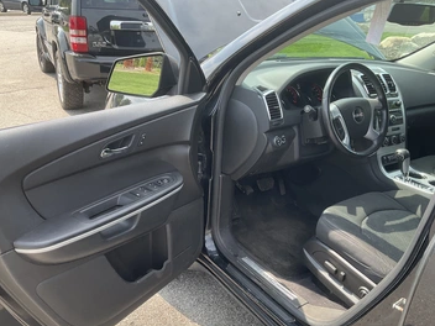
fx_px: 415
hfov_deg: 55.3
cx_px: 208
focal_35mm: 33
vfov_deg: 42.9
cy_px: 183
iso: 25
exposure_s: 1/250
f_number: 1.8
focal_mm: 3
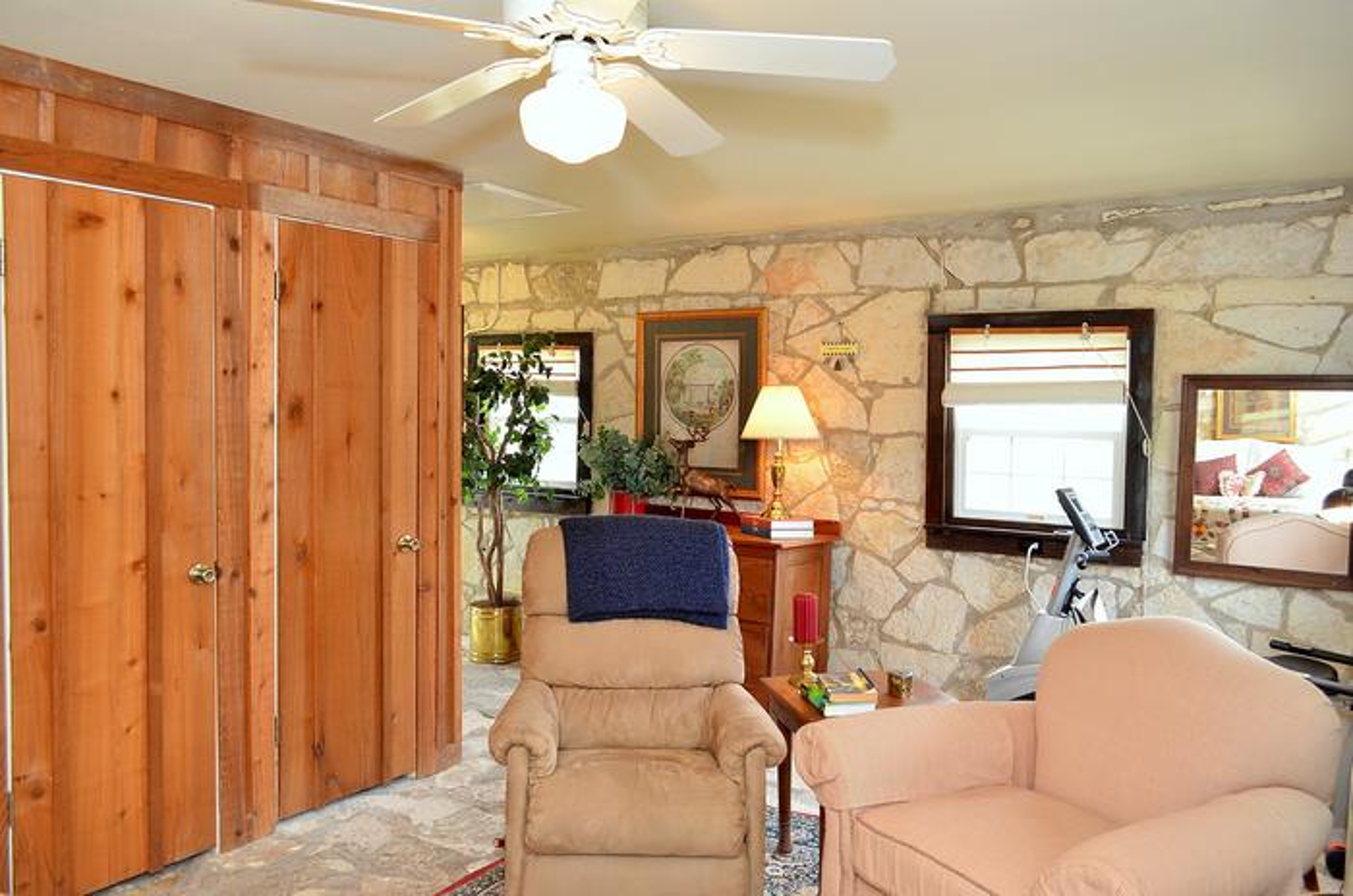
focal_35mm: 27
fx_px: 1013
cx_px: 676
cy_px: 448
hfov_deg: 67.5
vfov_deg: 47.8
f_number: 6.3
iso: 900
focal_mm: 18
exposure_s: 1/60
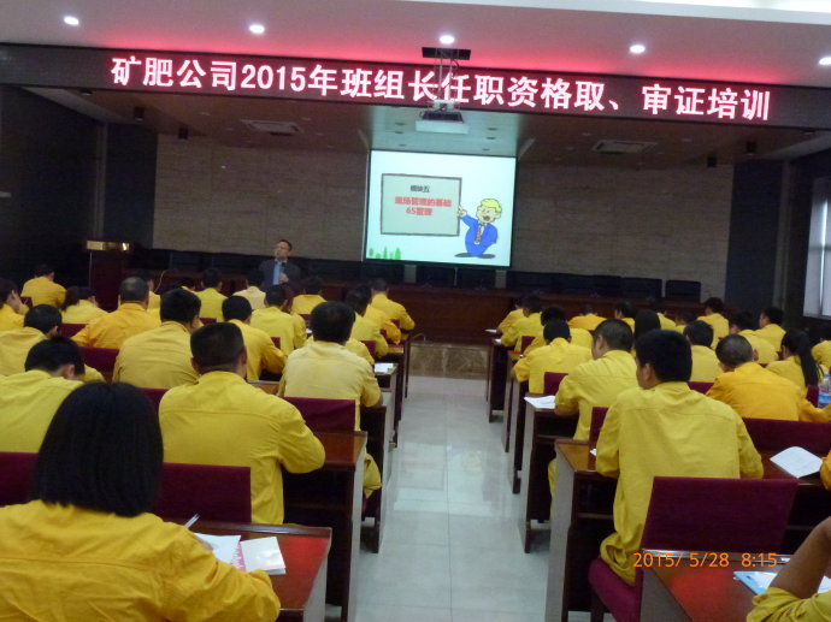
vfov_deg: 42.9
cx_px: 416
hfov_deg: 55.4
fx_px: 792
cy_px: 311
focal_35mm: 33
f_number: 3.6
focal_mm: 5.9
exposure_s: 1/30
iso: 800
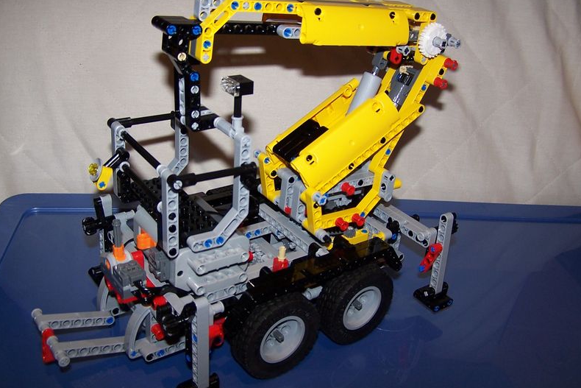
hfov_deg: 48.5
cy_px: 190
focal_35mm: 40
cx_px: 290
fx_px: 646
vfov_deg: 33.4
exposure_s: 1/60
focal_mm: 6.3
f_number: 2.8
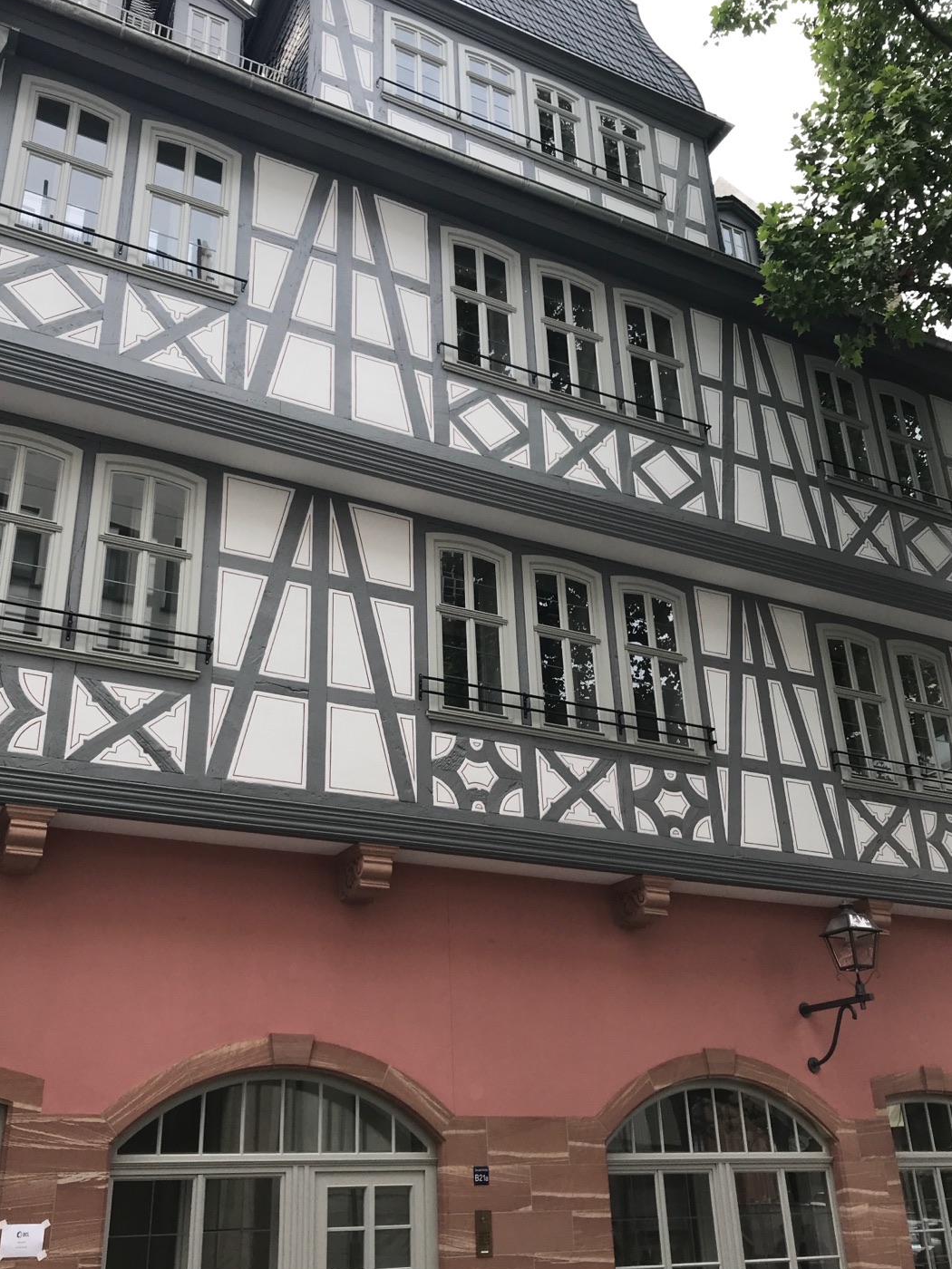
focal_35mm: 32
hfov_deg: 44.1
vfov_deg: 56.8
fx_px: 1173
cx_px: 427
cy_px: 644
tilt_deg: +25.6
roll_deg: +1.3
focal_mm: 3.99
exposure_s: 1/647
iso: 20
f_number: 1.8
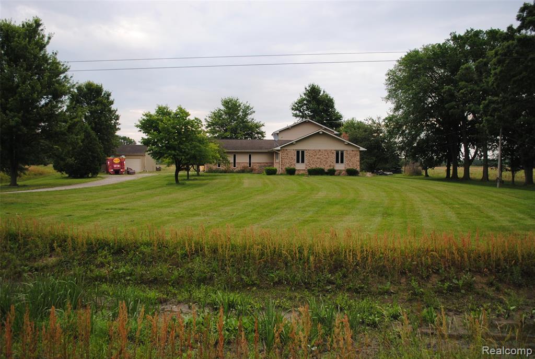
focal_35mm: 30
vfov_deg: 43.8
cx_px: 268
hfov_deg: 61.8
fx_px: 447
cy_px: 180
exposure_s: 1/160
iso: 100
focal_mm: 20
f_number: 3.8
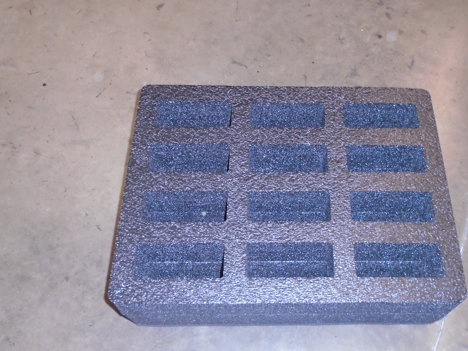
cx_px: 294
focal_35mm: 41
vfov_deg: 35.1
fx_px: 554
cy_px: 176
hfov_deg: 45.4
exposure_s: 1/40
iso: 400
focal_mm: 5.5
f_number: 3.5
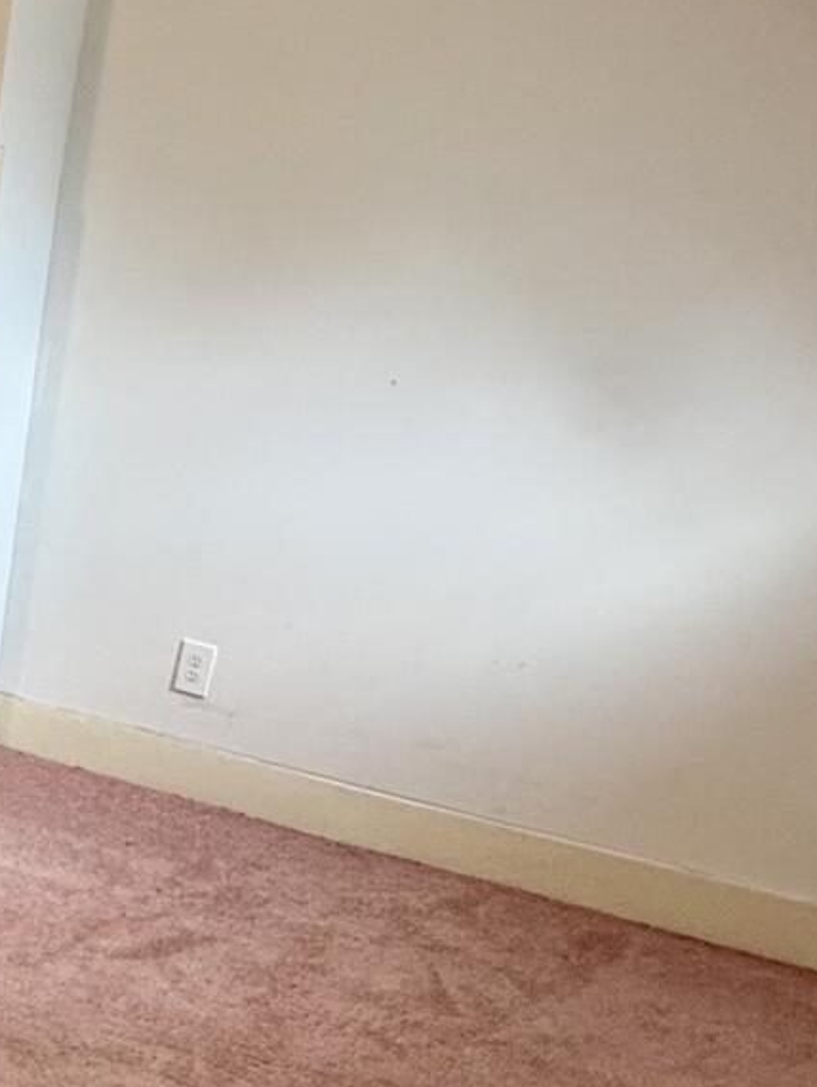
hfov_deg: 24.9
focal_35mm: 49
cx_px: -305
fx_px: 1540
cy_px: 798
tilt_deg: -21.8
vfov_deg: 38.0
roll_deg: -3.4
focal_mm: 2.22
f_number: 2.2
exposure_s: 1/99
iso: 320
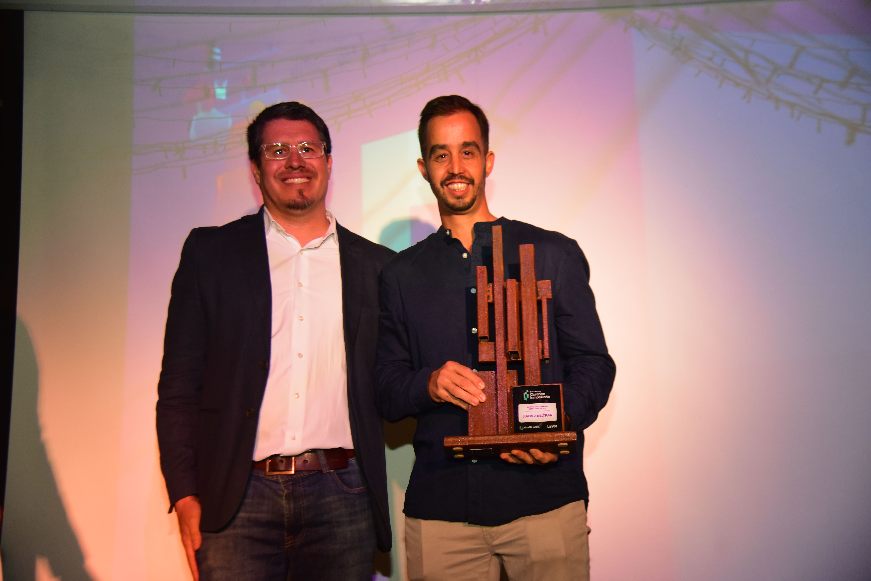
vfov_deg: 27.0
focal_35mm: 50
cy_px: 290
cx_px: 436
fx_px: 1210
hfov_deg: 39.6
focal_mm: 50
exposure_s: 1/100
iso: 2500
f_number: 4
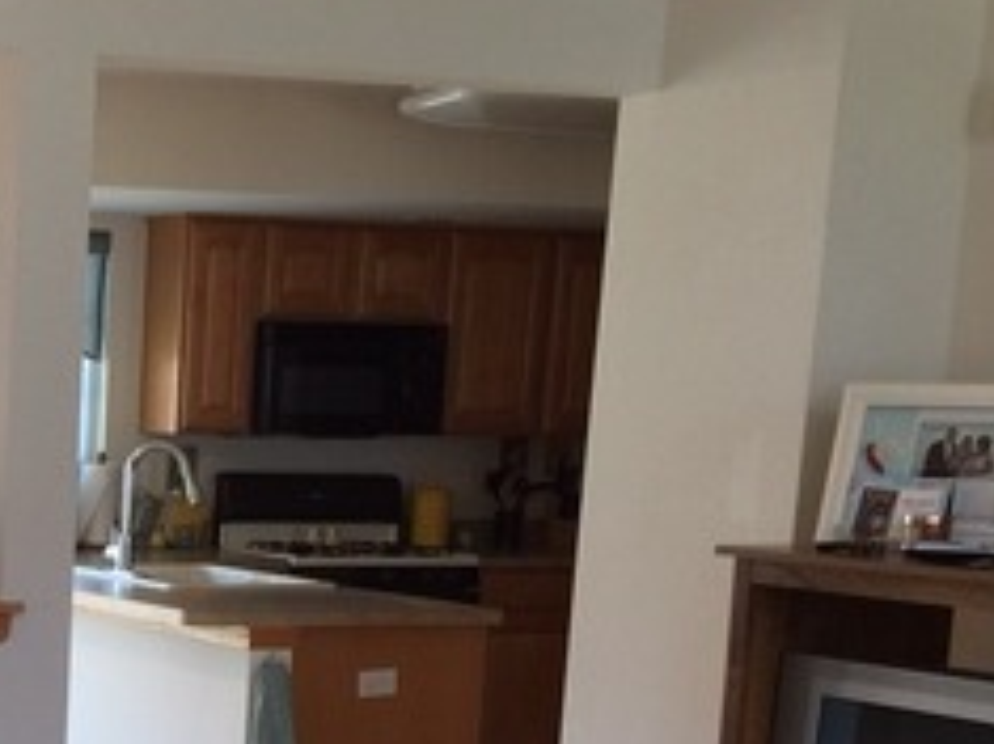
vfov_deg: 17.8
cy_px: 888
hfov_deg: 23.0
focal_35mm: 79
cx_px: -148
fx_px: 2267
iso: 40
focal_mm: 4.15
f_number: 2.2
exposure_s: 1/30
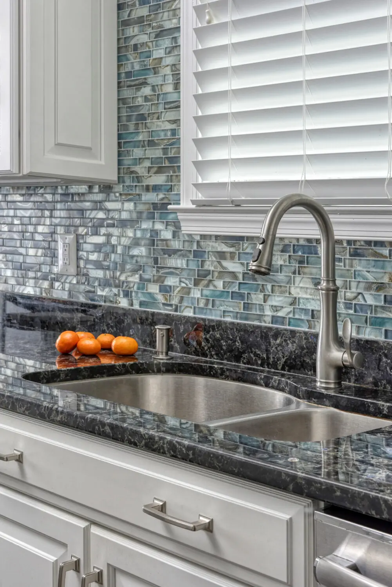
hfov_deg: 29.3
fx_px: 751
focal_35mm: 46
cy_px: 294
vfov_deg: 42.7
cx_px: 196
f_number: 11
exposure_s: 1/125
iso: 500
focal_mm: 46
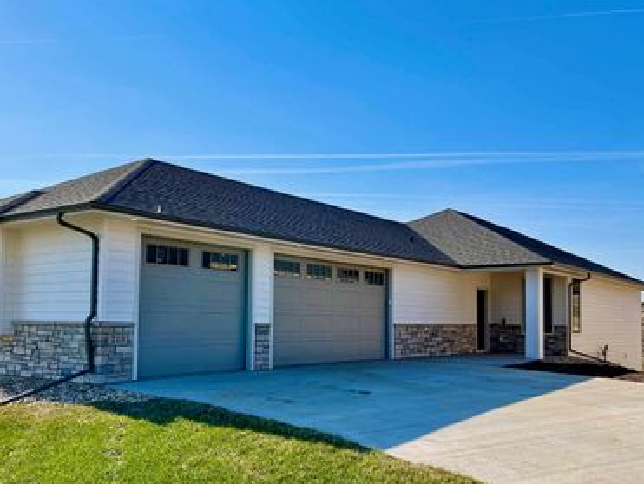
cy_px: 285
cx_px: 309
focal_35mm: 35
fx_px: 652
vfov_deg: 40.6
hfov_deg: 52.6
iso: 50
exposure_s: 1/5319
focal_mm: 5.7
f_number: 1.5
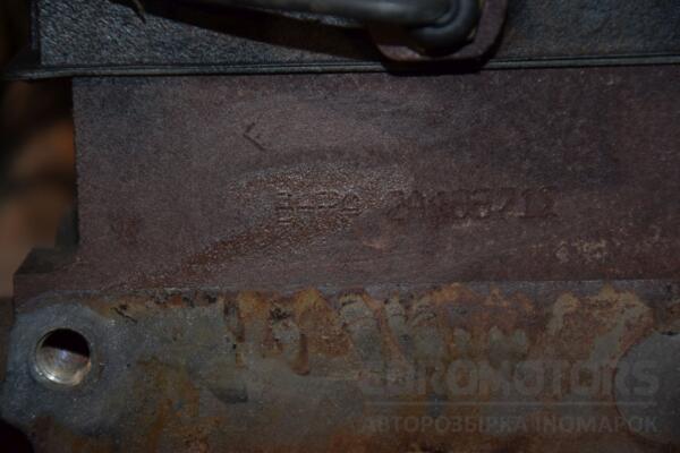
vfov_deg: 8.7
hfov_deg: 13.0
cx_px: 340
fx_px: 2975
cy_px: 226
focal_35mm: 158
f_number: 5.6
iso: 800
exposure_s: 1/60
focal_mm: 105
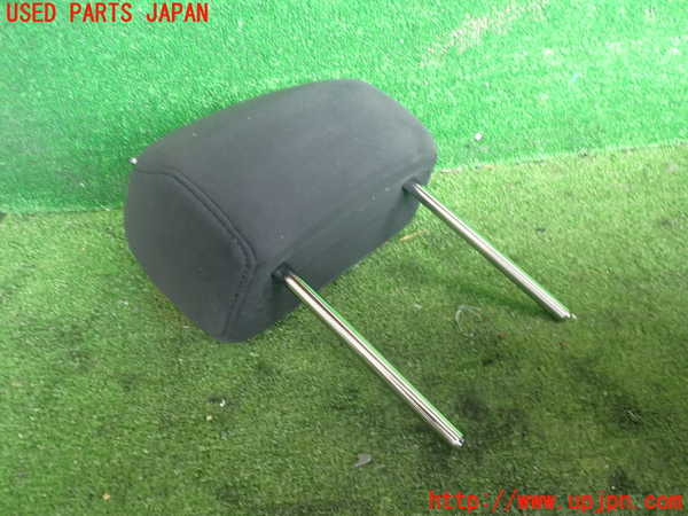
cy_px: 258
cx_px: 344
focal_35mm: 30
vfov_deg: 46.8
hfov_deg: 60.0
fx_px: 596
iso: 250
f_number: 2.3
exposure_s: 1/30
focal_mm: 5.4
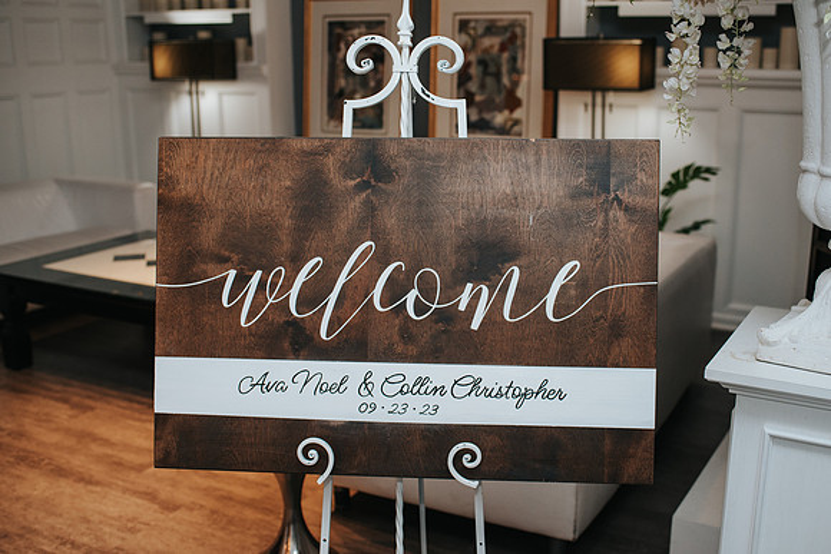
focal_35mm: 40
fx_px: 934
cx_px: 459
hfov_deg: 47.9
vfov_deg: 33.1
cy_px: 277
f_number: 2.8
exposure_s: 1/200
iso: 800
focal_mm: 35
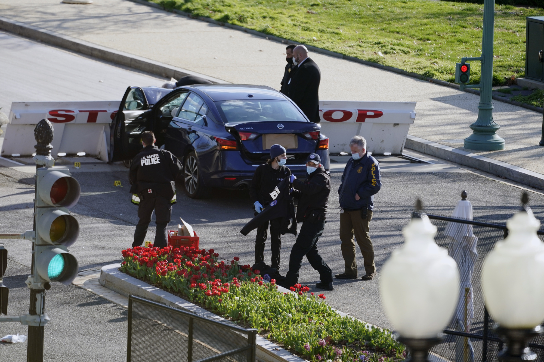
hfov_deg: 5.2
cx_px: 272
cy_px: 181
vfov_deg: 3.4
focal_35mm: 400
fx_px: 6044
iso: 400
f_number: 5.6
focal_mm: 400
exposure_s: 1/800
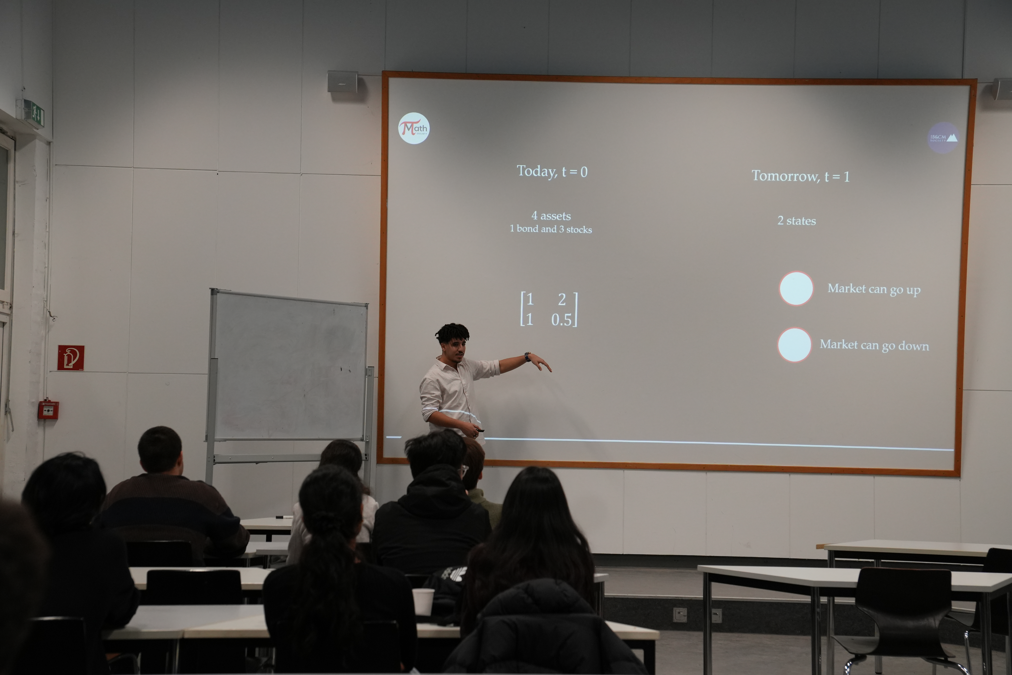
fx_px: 1644
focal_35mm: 58
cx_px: 506
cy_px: 338
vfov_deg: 23.2
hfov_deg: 34.2
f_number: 4
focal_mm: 39
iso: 1000
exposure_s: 1/160
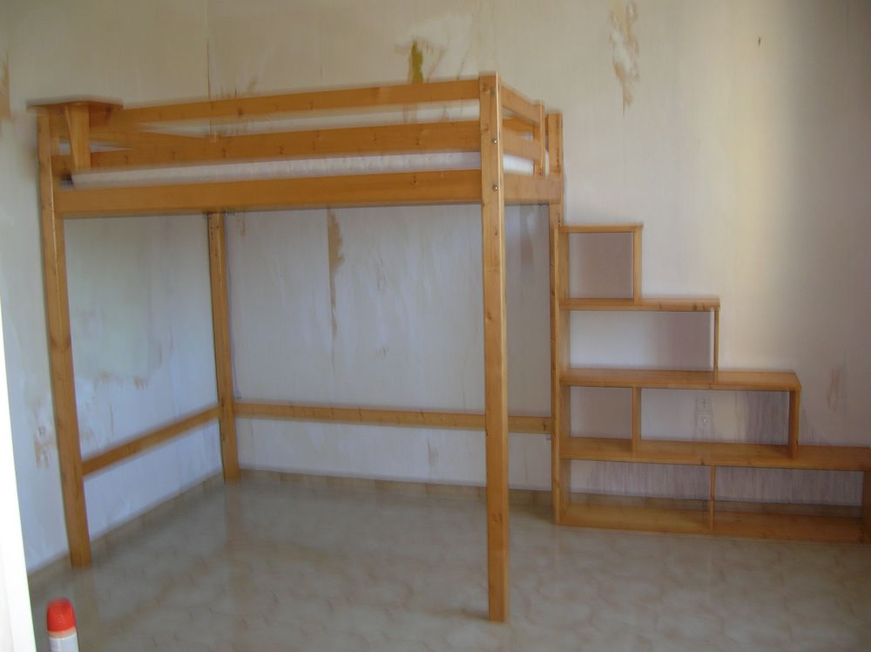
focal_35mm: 34
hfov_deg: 54.0
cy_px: 326
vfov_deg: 41.7
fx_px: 855
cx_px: 436
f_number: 2.9
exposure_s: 1/30
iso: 50
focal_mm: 5.7
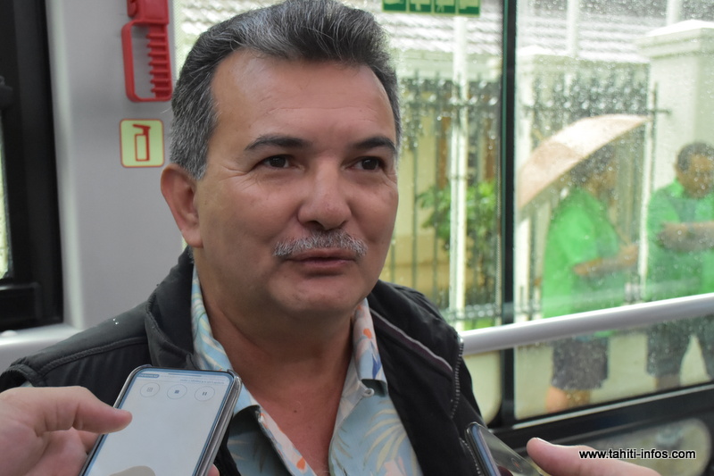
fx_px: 773
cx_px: 357
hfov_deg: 49.6
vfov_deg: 34.2
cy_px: 238
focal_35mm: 39
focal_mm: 26
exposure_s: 1/160
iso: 3200
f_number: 6.3
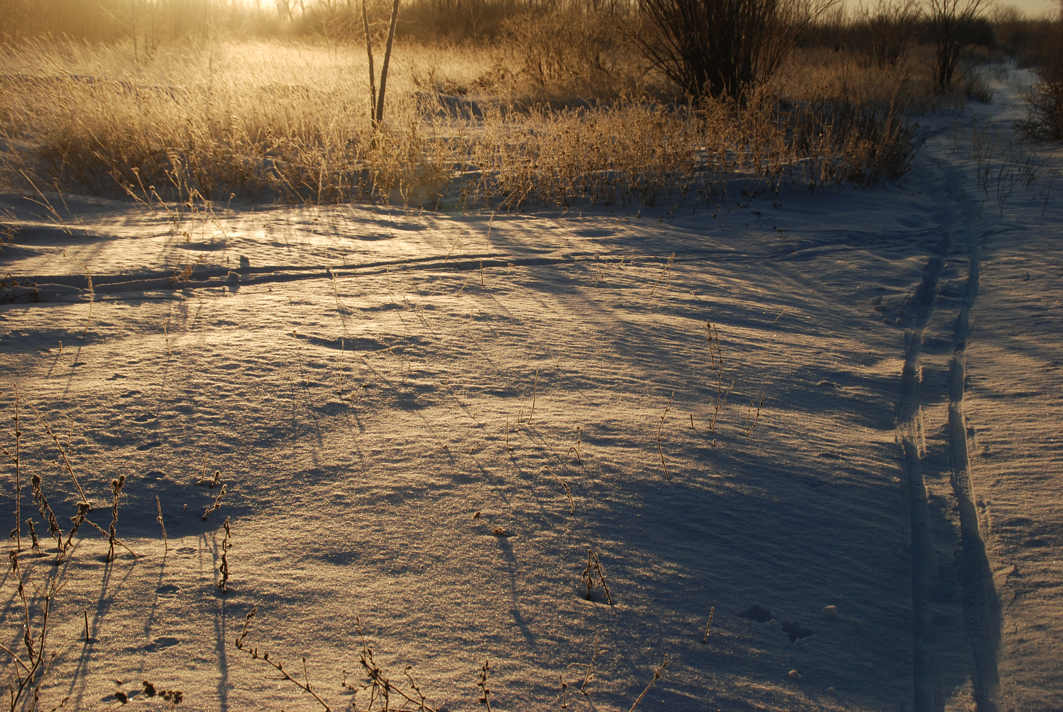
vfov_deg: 23.8
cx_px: 532
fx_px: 1685
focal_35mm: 57
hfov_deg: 35.0
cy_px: 356
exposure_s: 1/400
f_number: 10
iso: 100
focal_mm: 38
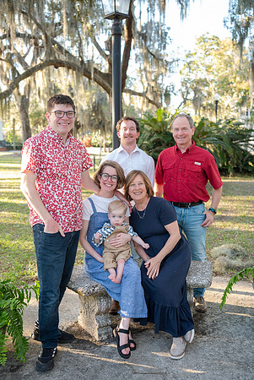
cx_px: 127
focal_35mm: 38
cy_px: 190
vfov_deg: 50.7
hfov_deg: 35.1
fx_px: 401
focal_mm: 38
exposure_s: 1/500
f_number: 3.2
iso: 1250
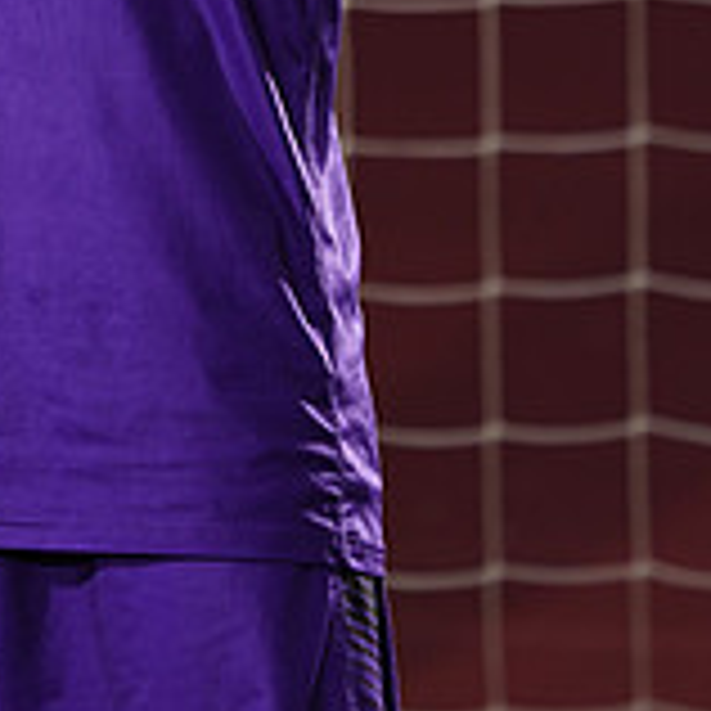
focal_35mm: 918
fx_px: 21332
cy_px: -315
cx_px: -25
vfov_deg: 1.9
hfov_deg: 1.9
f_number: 7.1
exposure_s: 1/200
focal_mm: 294
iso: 200
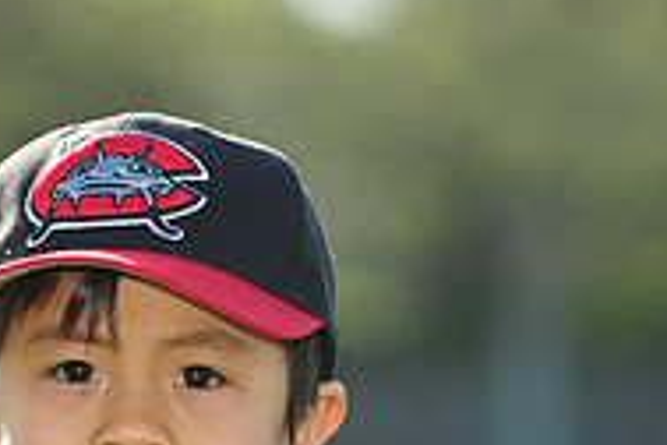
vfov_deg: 2.7
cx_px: 64
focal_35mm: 506
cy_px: 540
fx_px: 9374
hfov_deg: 4.1
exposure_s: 1/1000
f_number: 5
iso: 400
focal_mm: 165
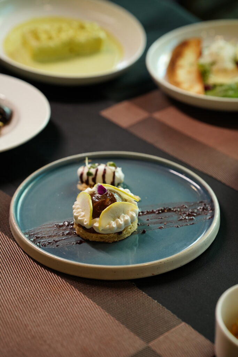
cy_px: 178
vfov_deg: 23.9
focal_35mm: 85
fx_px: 843
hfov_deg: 16.1
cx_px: 119
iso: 2000
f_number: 3.2
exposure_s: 1/320
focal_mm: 85
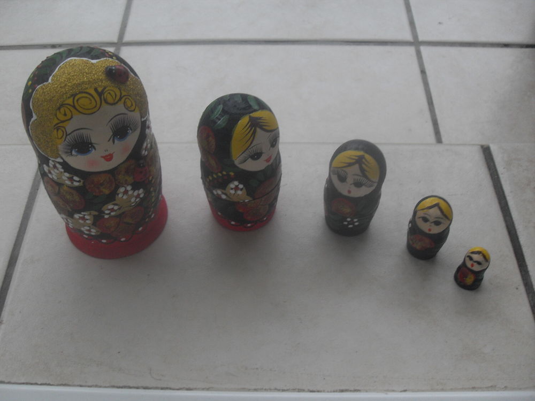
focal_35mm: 37
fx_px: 572
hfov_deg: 50.1
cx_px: 268
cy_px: 200
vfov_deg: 38.7
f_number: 2.8
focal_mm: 6.3
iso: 100
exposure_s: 1/60
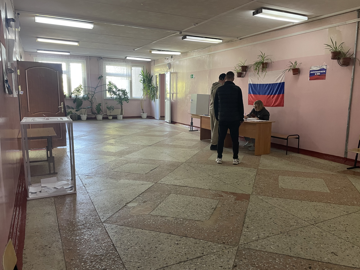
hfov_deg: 65.3
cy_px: 140
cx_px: 183
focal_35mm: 27
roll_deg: -0.1
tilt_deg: -8.5
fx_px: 281
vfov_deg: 51.3
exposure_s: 1/50
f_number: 1.6
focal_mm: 4.2
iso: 160
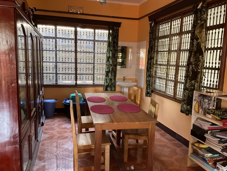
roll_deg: -2.3
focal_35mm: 29
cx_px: 114
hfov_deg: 61.7
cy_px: 86
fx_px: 190
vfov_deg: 48.2
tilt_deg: -7.0
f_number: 1.8
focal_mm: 3
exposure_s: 1/40
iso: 320
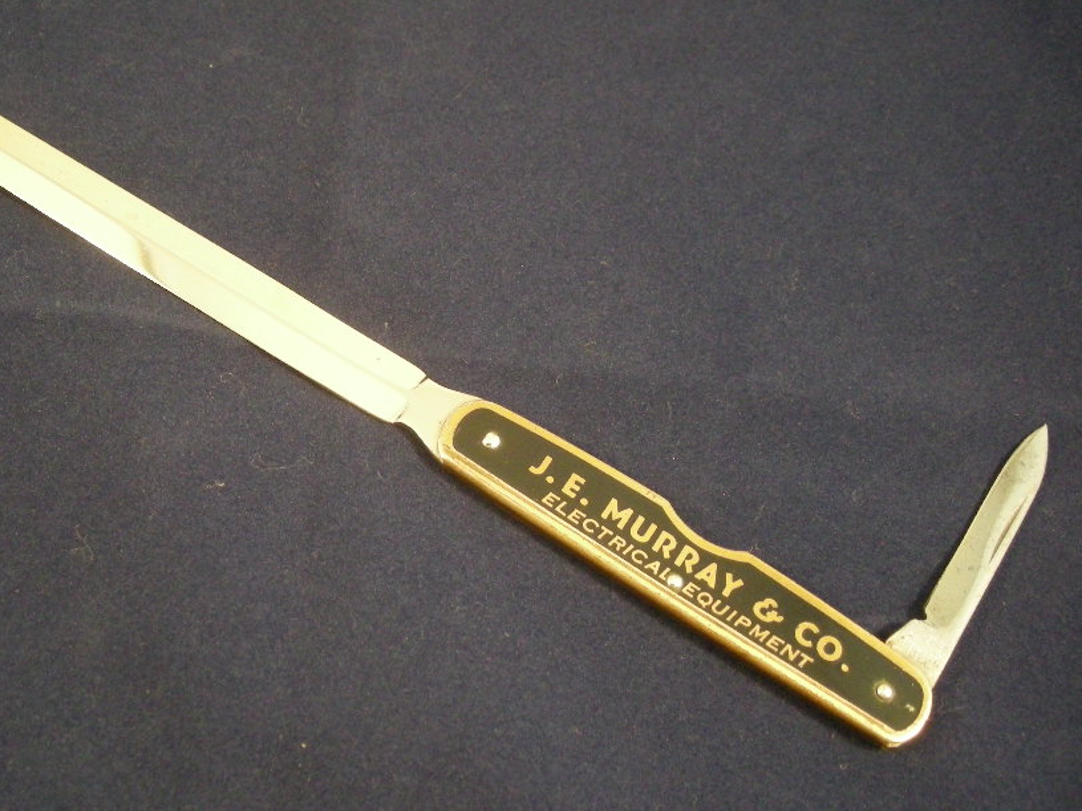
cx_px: 447
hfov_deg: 42.8
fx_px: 1375
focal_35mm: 44
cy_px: 368
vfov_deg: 32.8
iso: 400
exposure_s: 1/24.4
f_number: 2.8
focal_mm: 5.7
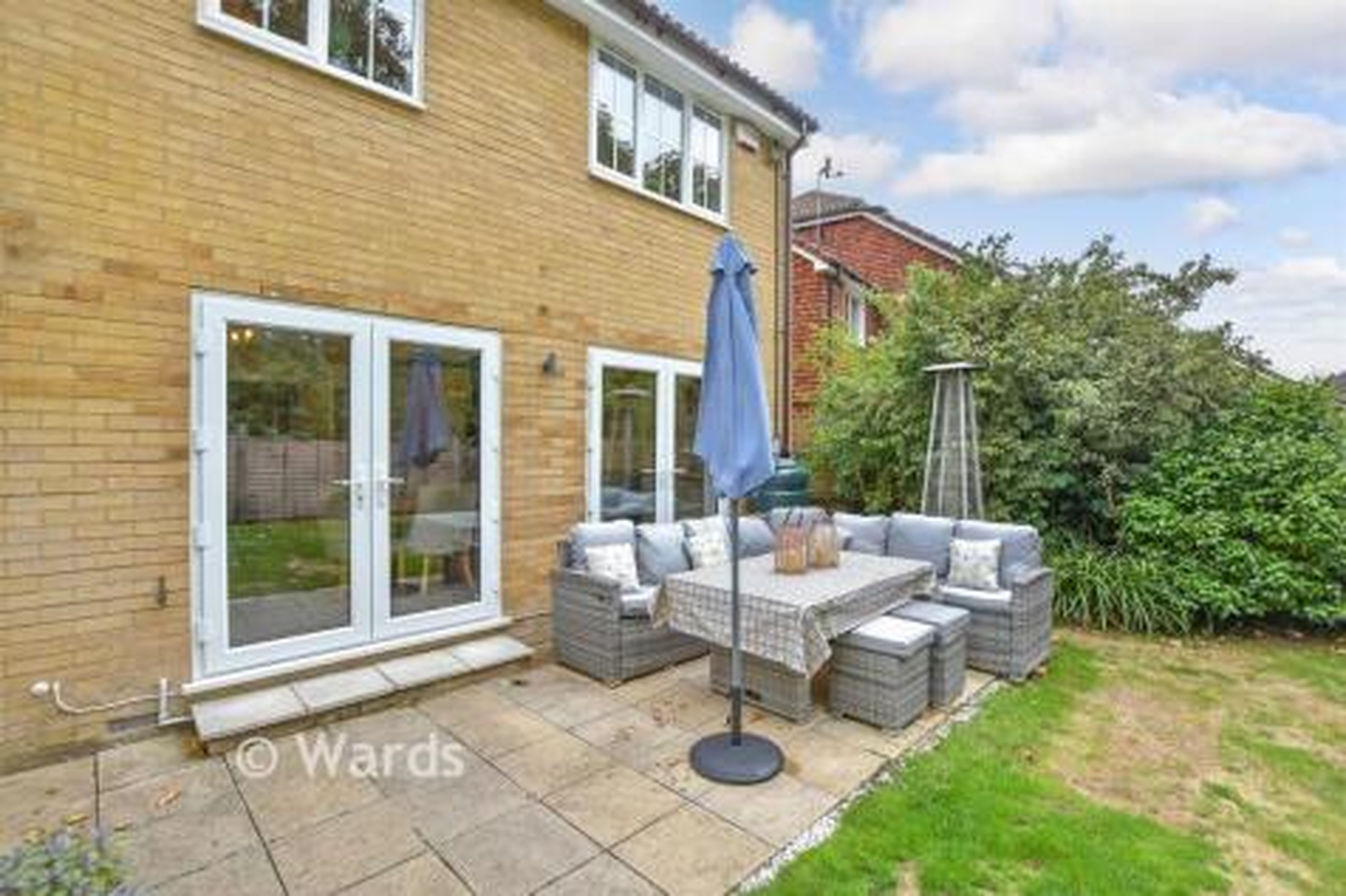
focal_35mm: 15
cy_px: 448
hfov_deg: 100.4
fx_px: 561
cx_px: 673
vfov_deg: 77.3
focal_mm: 10
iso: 320
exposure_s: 1/200
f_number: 8
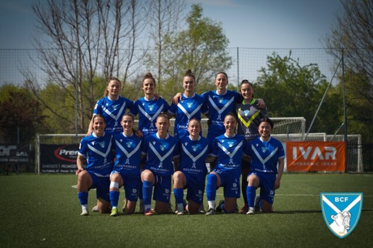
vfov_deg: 10.4
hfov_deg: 15.5
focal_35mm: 132
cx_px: 186
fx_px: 1367
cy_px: 124
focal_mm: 132
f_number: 5
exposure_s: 1/500
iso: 100
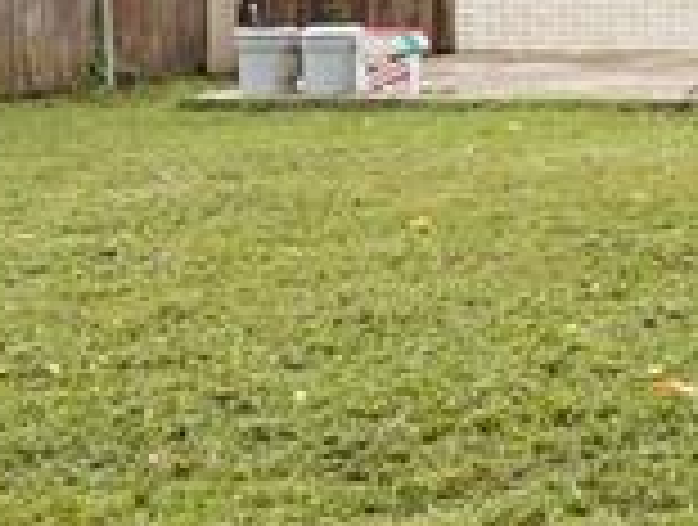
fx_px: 1920
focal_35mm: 95
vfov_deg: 15.5
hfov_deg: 15.7
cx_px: 1446
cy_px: 58
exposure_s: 1/10
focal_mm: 10
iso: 200
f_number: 11
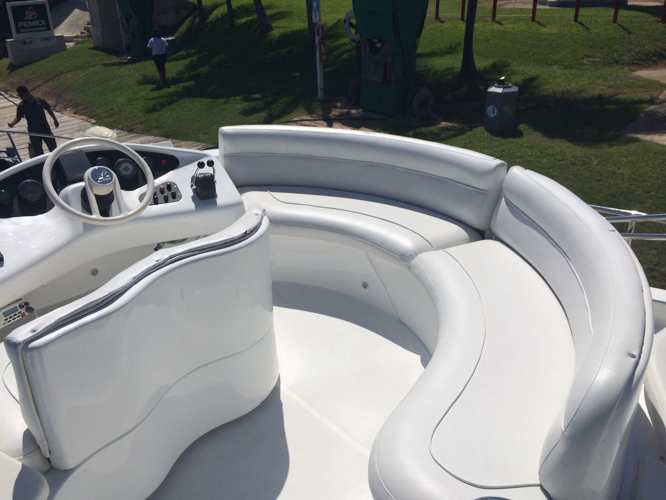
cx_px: 333
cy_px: 250
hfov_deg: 60.0
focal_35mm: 30
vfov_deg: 46.8
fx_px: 577
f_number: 2.2
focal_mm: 4.12
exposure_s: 1/10309
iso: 40
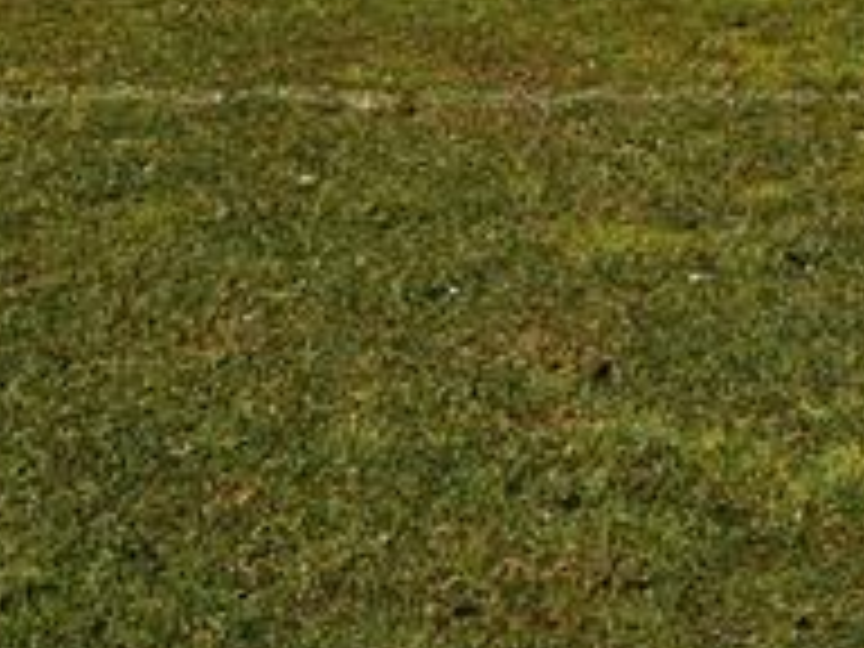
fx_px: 3844
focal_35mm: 154
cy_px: -846
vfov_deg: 8.8
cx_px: 360
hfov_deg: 12.8
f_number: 11
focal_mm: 20
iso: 280
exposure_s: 1/500
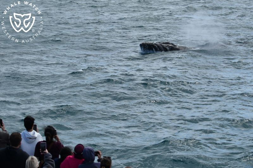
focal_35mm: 60
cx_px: 126
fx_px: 422
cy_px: 84
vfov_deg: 22.6
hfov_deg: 33.4
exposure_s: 1/8000
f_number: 5
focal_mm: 60
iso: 900
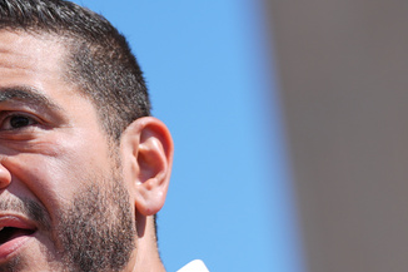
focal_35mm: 346
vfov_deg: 4.0
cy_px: 357
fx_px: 3919
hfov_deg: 6.0
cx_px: 58
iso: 125
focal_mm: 110
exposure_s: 1/3200
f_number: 2.8
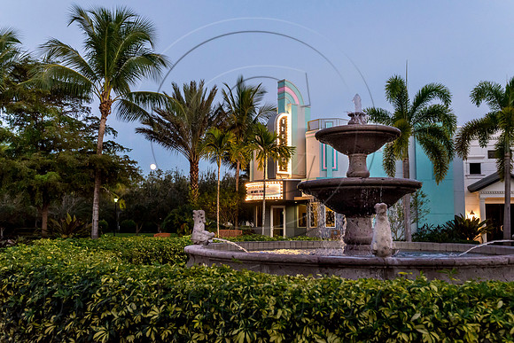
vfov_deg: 37.9
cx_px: 257
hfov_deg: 54.4
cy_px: 172
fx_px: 500
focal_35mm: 35
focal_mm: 35
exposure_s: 1/125
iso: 5000
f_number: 5.6
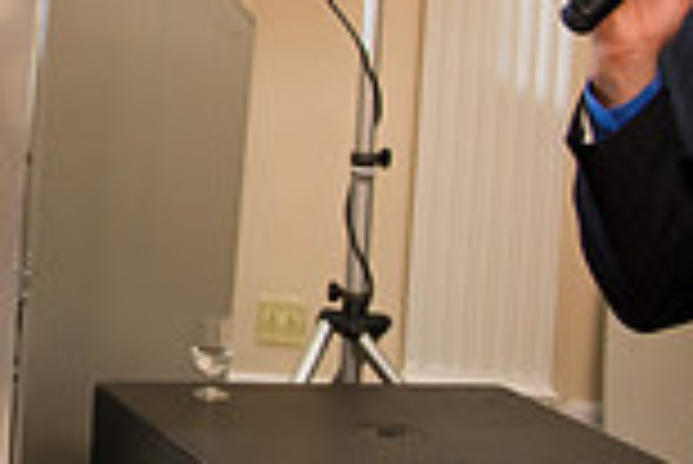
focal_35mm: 109
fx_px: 2100
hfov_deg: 16.2
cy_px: 0
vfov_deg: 12.4
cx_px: -504
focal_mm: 29
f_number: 3.2
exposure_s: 1/125
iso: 1600
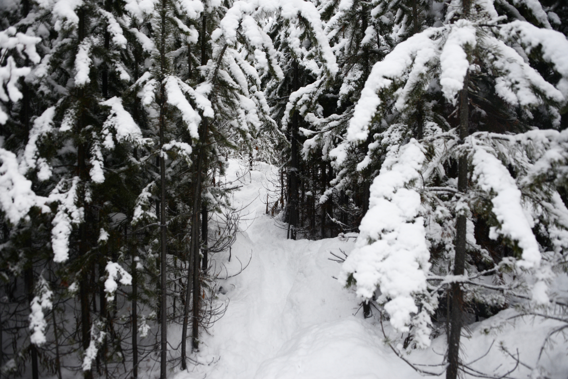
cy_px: 190
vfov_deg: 46.4
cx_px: 284
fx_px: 442
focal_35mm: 28
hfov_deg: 65.5
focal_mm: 28
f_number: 3.5
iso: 250
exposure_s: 1/400
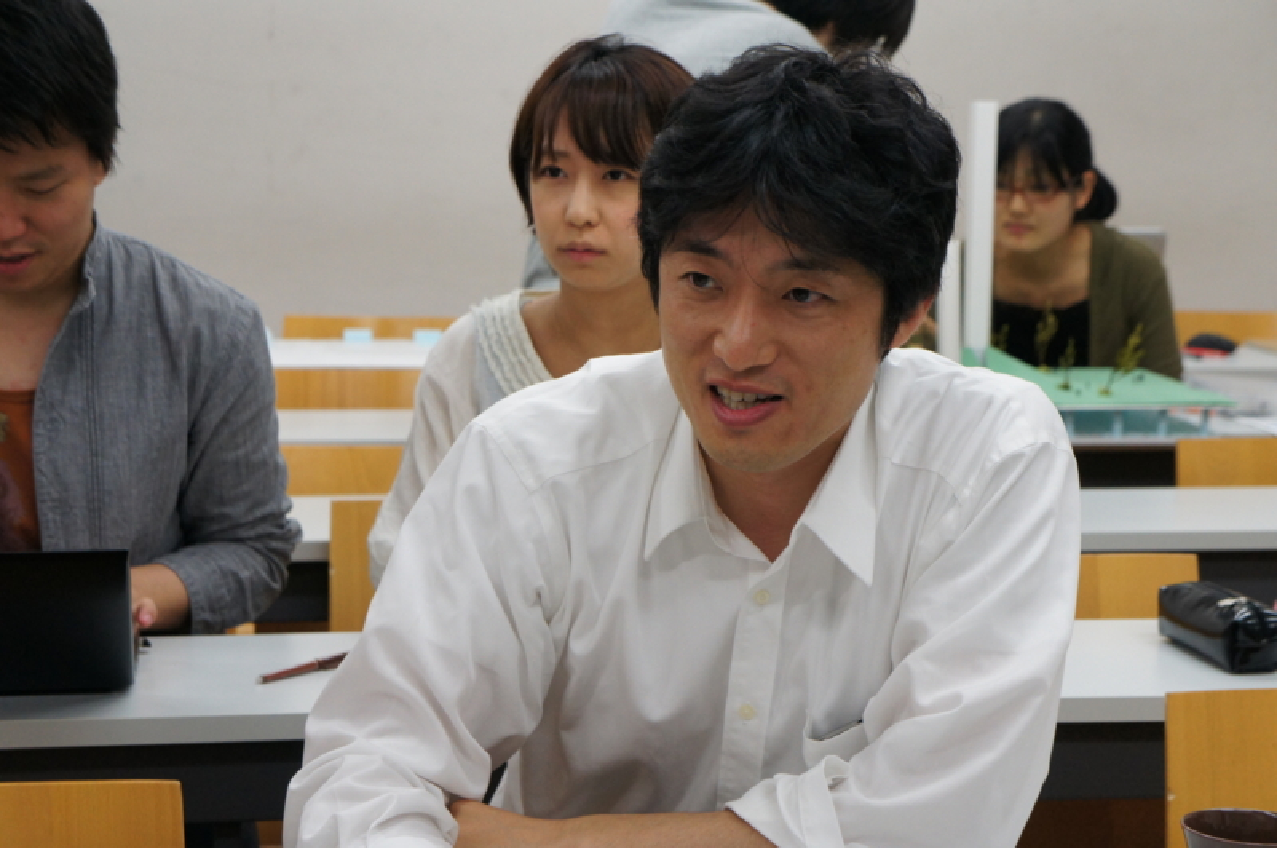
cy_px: 424
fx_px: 2922
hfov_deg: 24.7
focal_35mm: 82
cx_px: 638
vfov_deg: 16.5
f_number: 5.6
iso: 1250
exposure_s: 1/160
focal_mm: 55
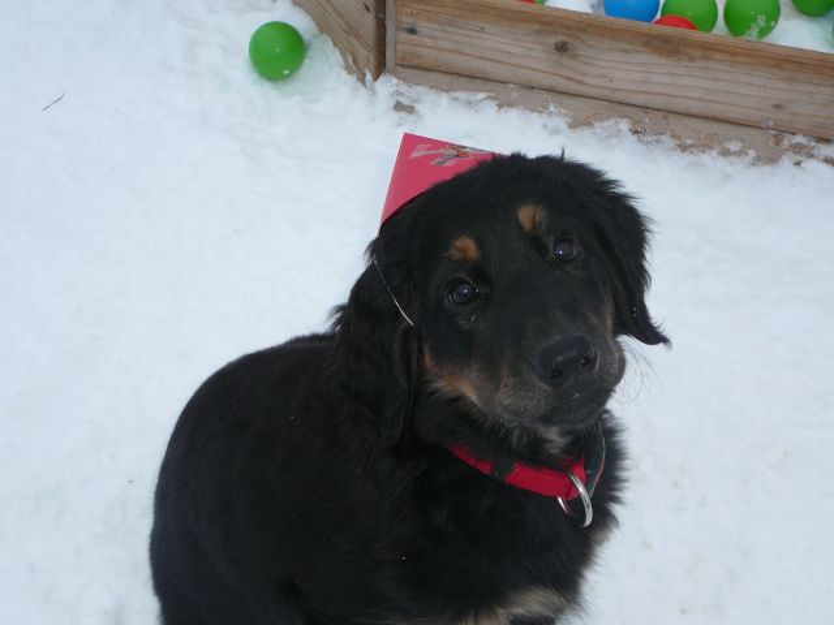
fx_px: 1325
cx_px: 417
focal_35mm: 55
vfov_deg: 26.6
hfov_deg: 34.9
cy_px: 312
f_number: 3.5
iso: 80
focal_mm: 8.2
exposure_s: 1/80
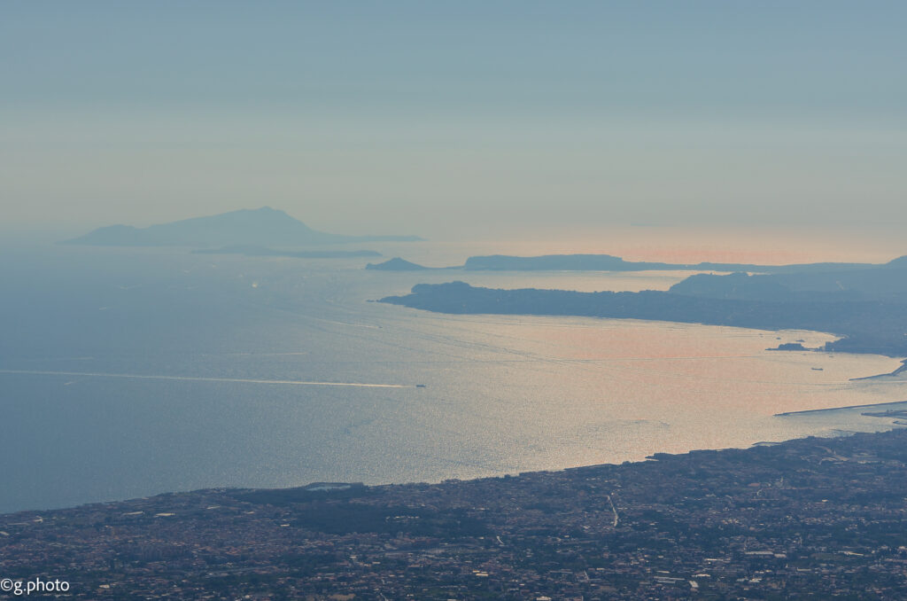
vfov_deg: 18.1
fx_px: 1885
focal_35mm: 75
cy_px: 300
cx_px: 454
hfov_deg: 27.0
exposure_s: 1/1000
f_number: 10
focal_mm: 50
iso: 100
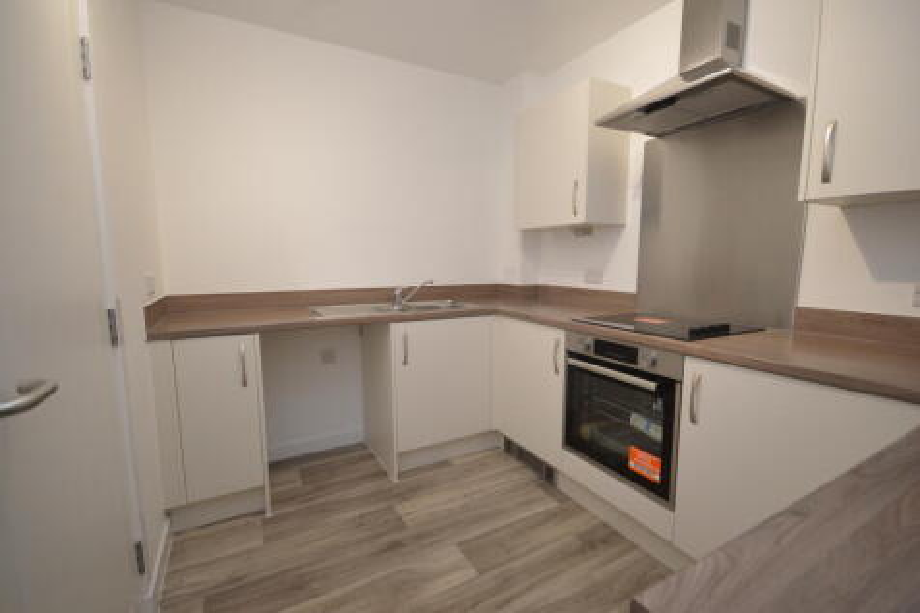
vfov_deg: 77.3
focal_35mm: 15
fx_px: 383
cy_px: 306
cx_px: 460
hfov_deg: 100.4
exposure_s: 1/60
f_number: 4
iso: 560
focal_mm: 10
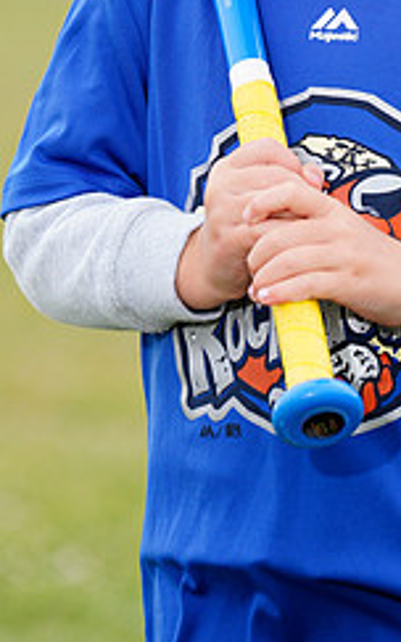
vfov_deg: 4.9
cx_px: 363
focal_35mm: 425
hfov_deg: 3.1
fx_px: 7427
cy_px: -98
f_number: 4.5
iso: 100
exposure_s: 1/250
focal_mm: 175
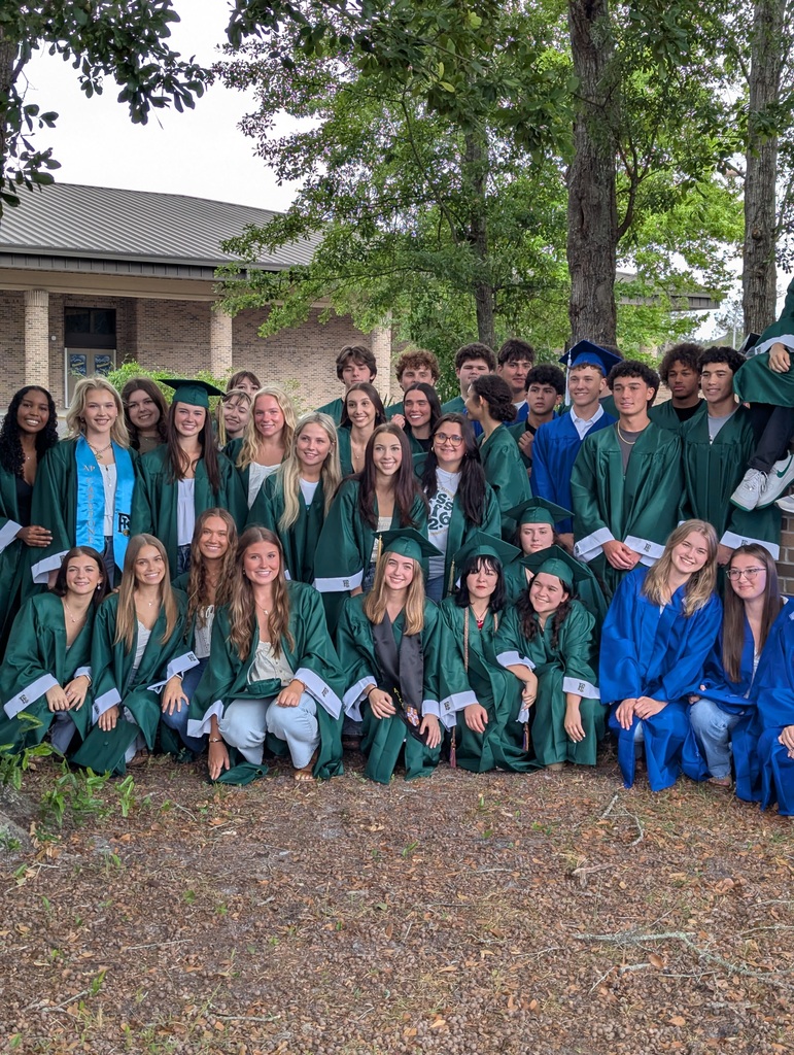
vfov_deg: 39.6
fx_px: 1464
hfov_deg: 30.3
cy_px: 528
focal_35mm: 48
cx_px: 397
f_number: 1.85
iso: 36
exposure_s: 1/311
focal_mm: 6.81
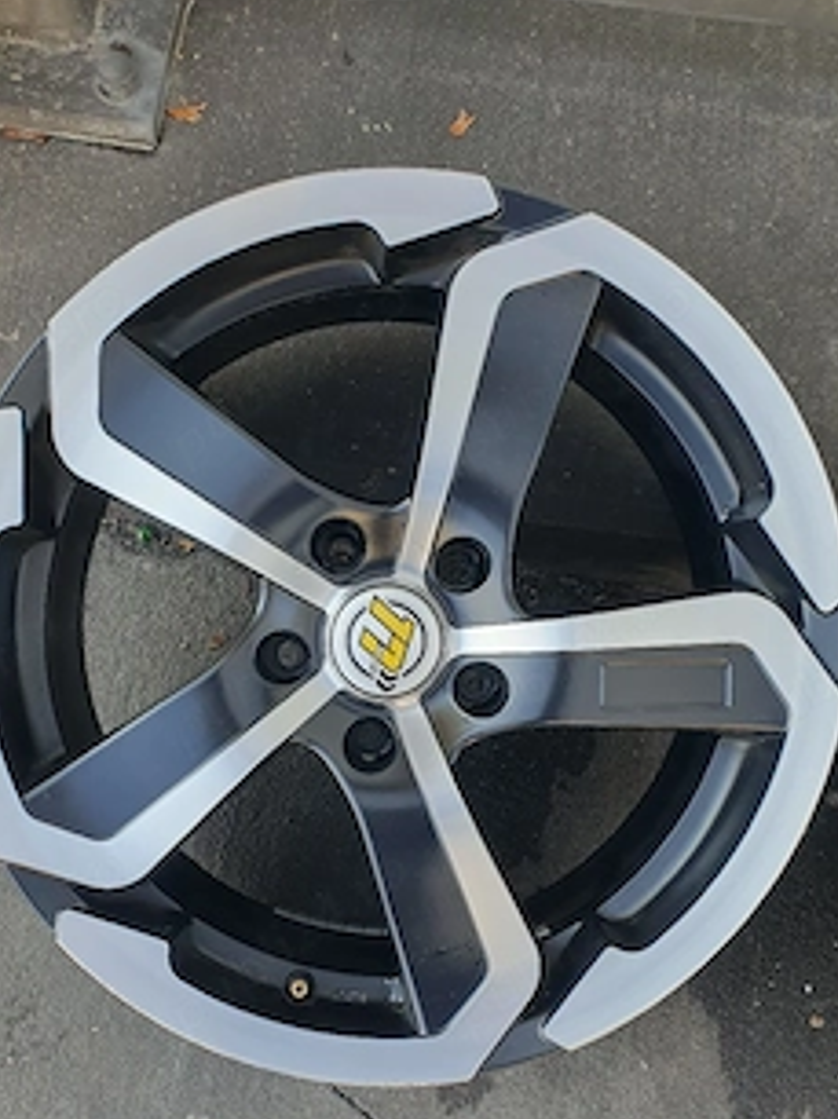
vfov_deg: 53.4
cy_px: 702
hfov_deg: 41.7
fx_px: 1099
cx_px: 362
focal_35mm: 34
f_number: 2.4
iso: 50
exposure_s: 1/143
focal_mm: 4.32
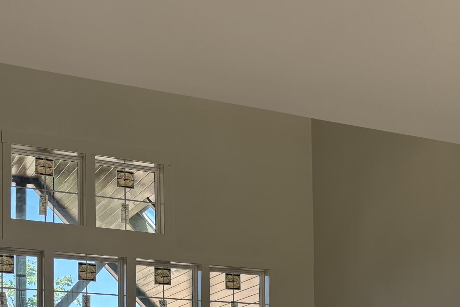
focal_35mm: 64
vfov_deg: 19.9
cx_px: 268
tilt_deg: +1.9
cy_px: 372
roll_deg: +0.2
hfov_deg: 31.4
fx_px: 818
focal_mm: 5.96
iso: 50
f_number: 1.6
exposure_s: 1/178
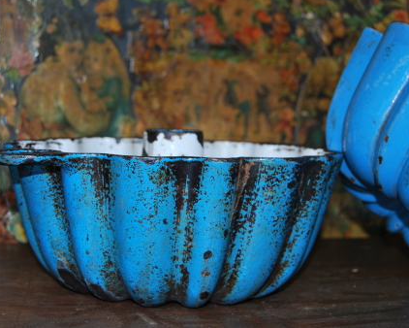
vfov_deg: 23.5
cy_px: 164
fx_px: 787
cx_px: 193
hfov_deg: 29.1
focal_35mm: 65
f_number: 5
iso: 100
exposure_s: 1/60
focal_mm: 38
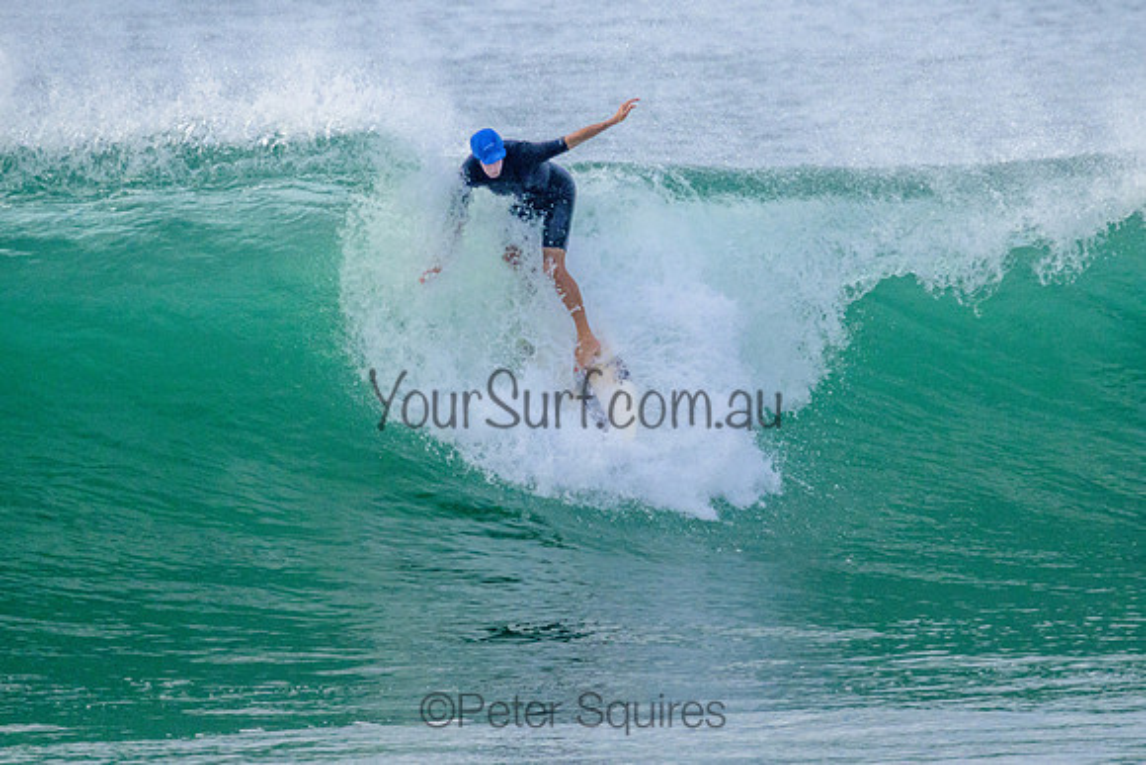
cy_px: 296
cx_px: 642
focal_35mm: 1095
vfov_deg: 1.3
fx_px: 34856
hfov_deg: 1.9
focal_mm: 800
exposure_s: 1/2000
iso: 1400
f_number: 11
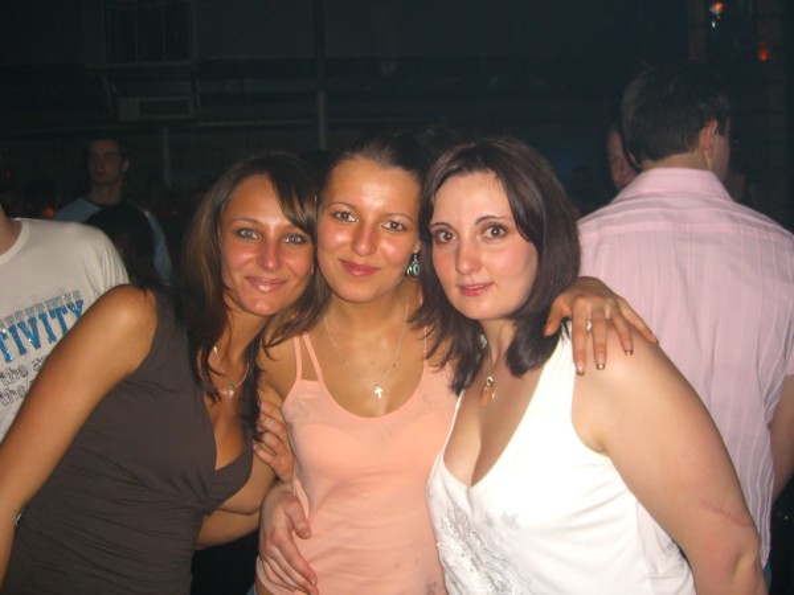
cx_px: 397
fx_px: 872
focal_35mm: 38
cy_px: 298
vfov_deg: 37.7
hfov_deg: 49.0
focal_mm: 7.9
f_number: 2.8
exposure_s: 1/60
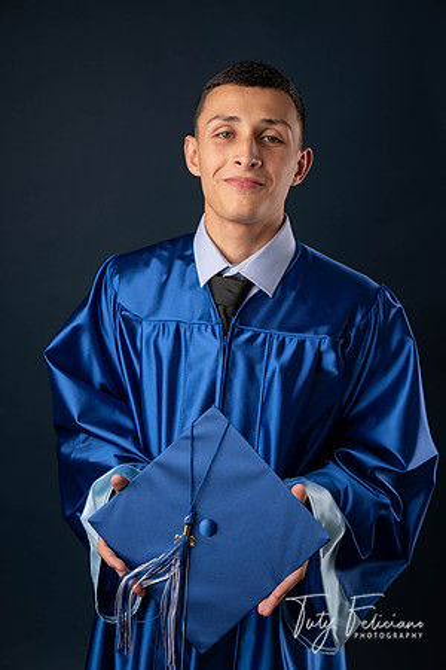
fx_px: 1133
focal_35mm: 61
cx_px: 223
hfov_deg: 22.3
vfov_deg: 32.9
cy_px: 335
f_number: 5.6
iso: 200
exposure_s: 1/100
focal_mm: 61
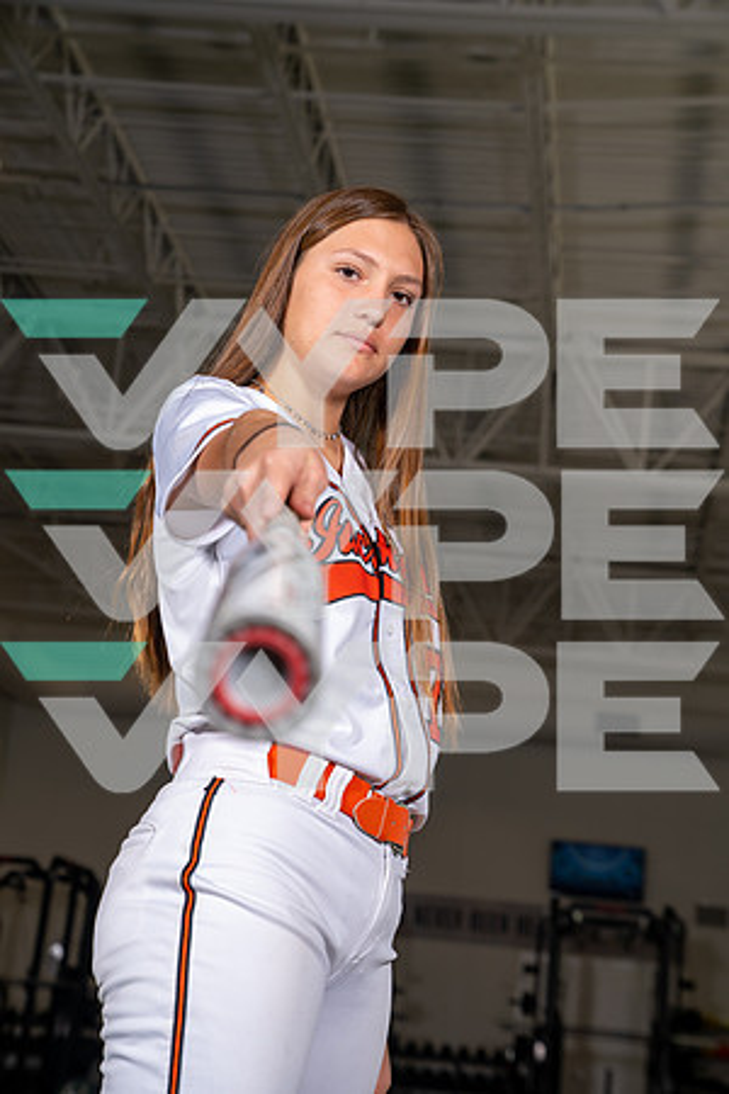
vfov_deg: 29.7
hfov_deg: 20.0
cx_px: 364
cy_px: 547
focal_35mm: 68
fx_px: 2065
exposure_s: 1/200
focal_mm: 68
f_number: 5.6
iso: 200
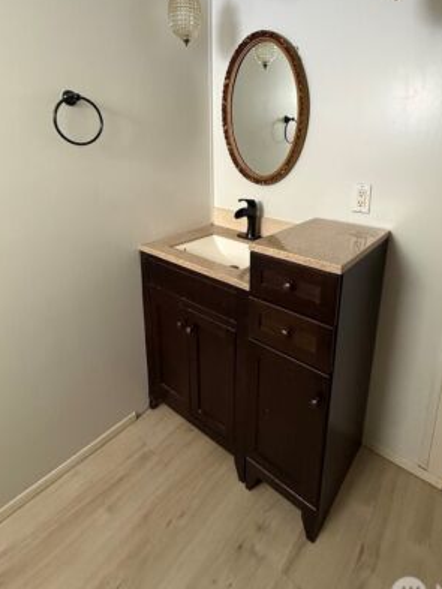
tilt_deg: -13.0
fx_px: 323
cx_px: 261
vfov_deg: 83.0
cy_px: 221
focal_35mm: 19
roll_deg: -2.2
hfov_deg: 68.2
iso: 500
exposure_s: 1/60
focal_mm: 2.22
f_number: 2.2
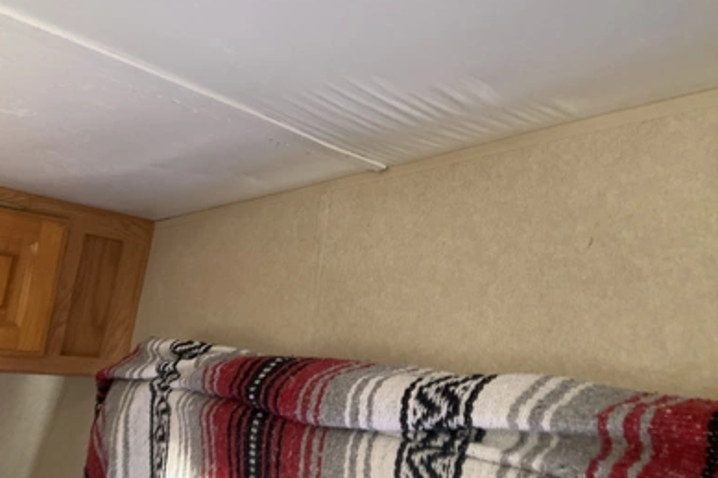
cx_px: 364
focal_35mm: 31
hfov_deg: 60.3
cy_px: 220
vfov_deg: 42.3
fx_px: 618
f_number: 1.8
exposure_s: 1/60
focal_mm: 3
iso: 250
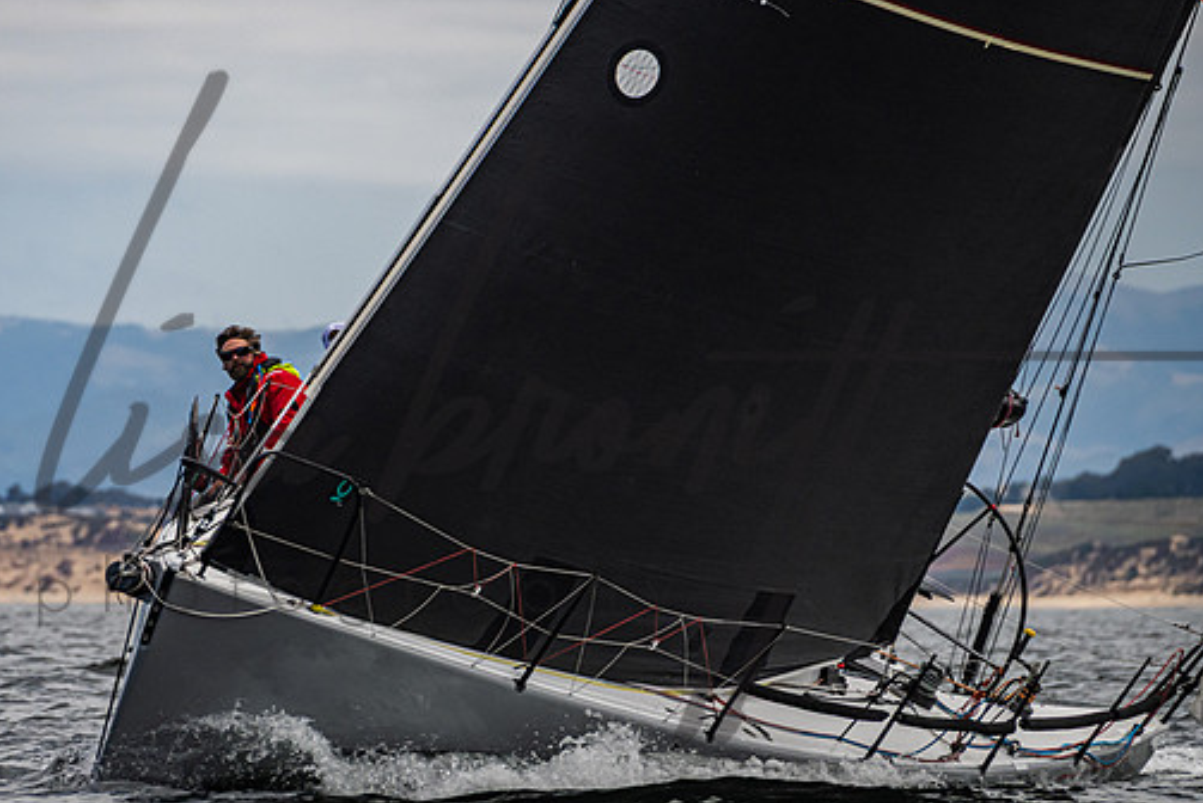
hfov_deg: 3.3
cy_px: 356
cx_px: 370
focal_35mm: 634
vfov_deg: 2.2
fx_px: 21197
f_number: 8
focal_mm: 400
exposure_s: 1/3200
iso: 500
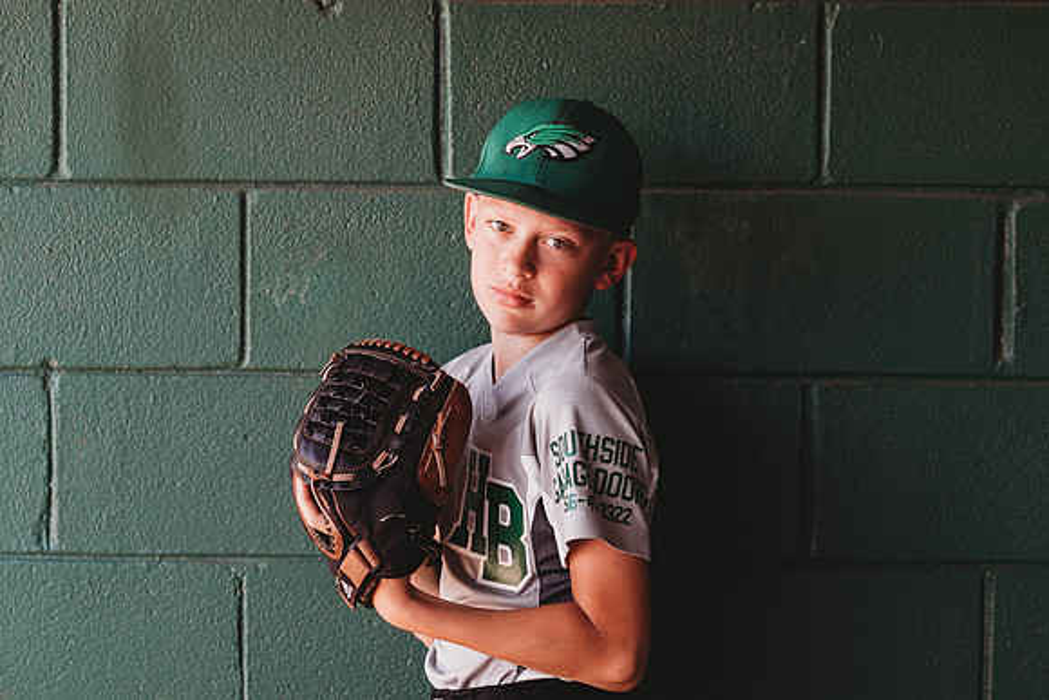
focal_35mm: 91
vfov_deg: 15.0
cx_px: 524
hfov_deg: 22.4
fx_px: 2651
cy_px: 350
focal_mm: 85
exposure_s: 1/250
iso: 200
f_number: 2.8
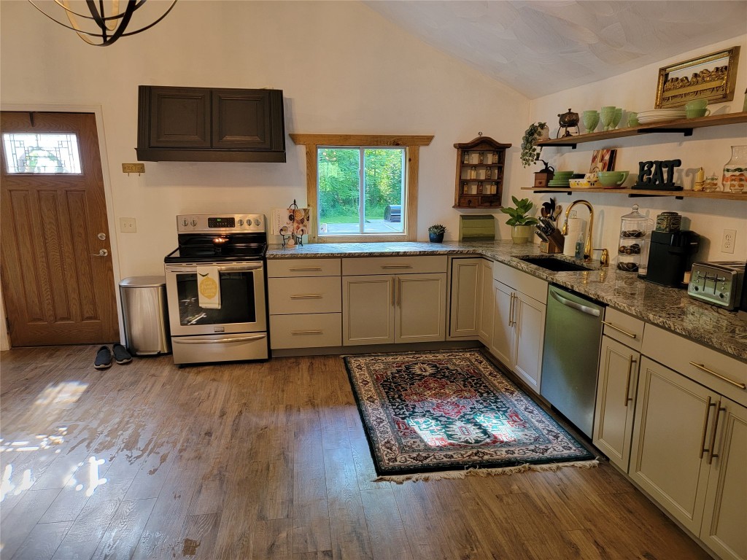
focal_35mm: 24
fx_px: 518
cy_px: 280
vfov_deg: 56.8
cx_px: 374
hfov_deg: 71.6
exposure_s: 1/60
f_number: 1.8
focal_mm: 6.7
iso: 250
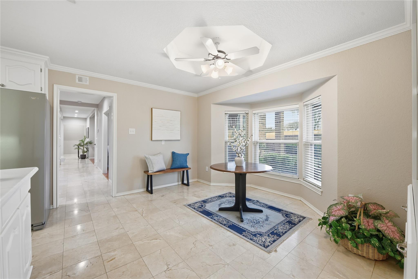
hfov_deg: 104.3
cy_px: 140
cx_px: 209
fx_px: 163
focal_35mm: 14
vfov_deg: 81.2
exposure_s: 1/50
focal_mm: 14
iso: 100
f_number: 9
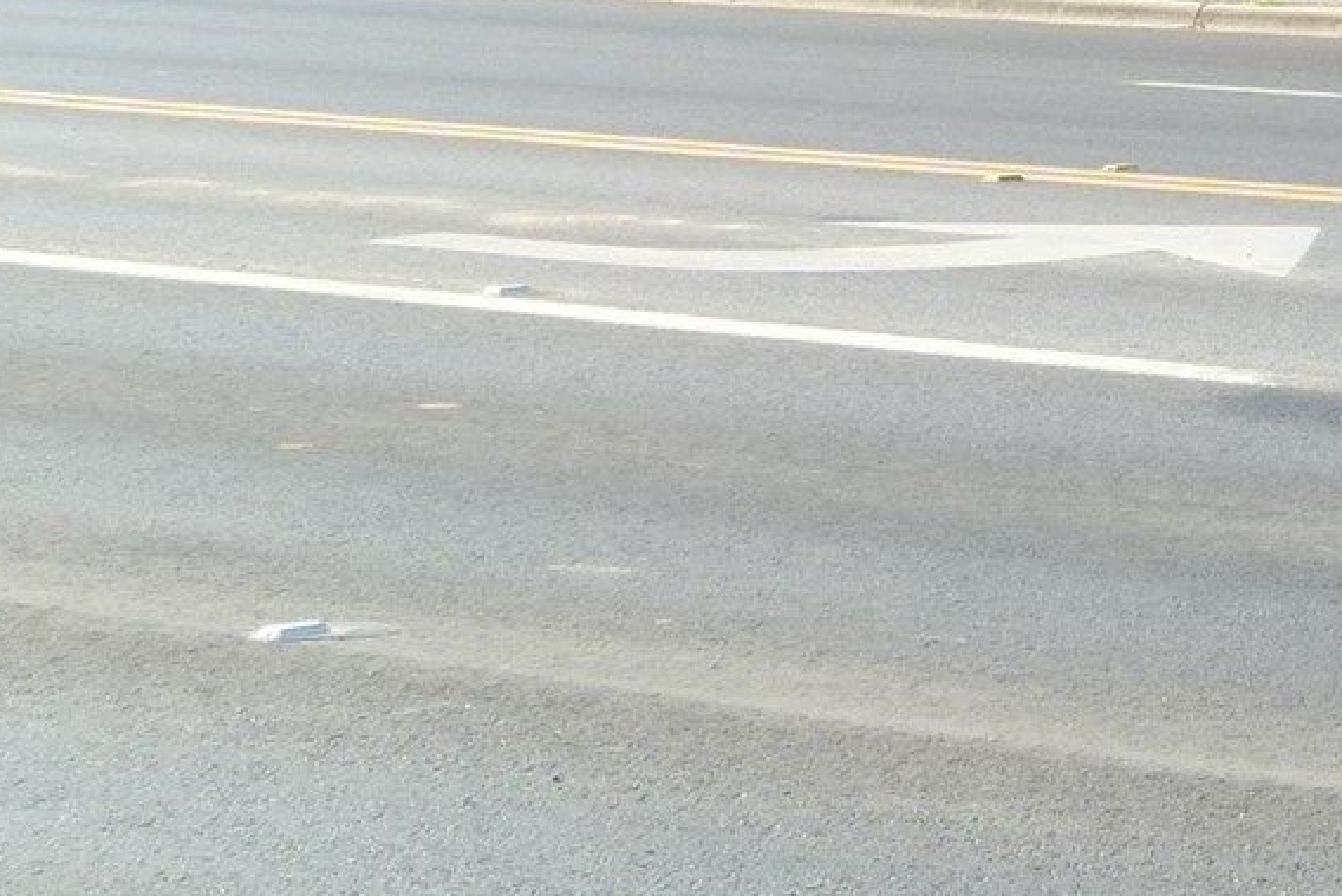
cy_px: -331
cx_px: 2086
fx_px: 5593
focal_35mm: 150
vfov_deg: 9.0
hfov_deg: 12.9
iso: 100
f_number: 4
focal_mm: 7.3
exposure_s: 1/250
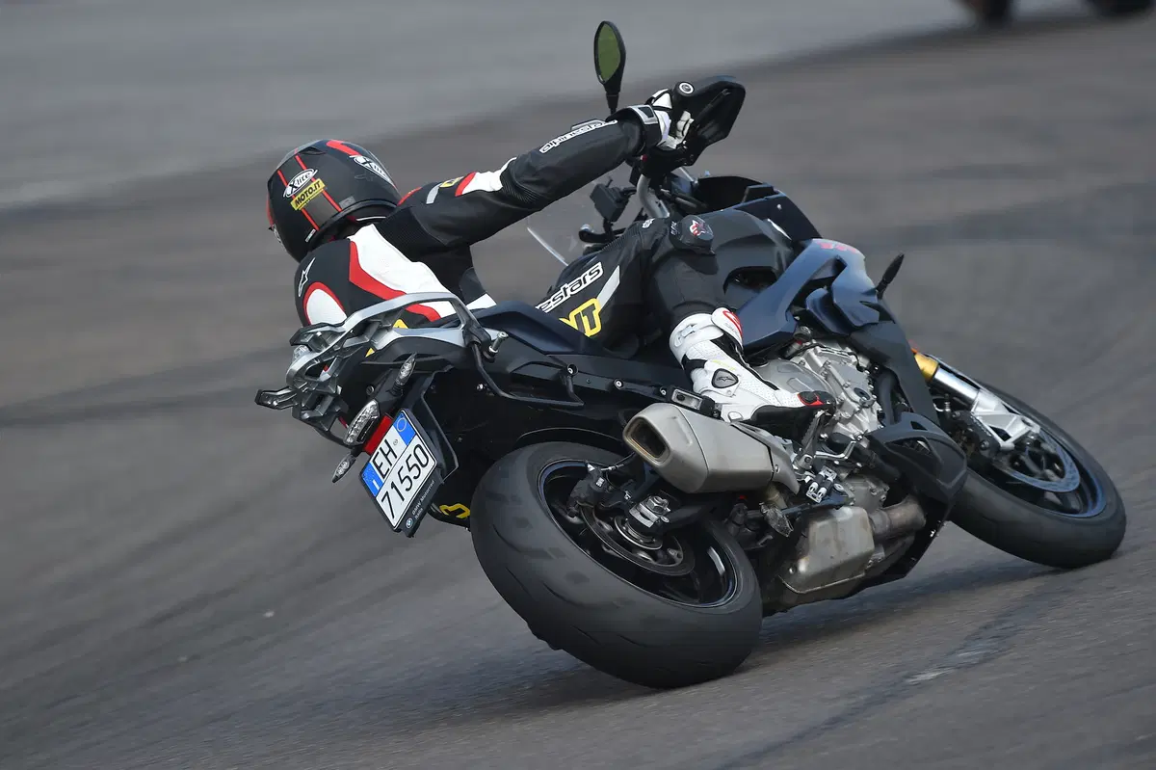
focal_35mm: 600
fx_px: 19258
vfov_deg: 2.3
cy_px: 385
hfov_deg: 3.4
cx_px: 578
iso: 100
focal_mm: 600
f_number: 7.1
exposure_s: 1/500
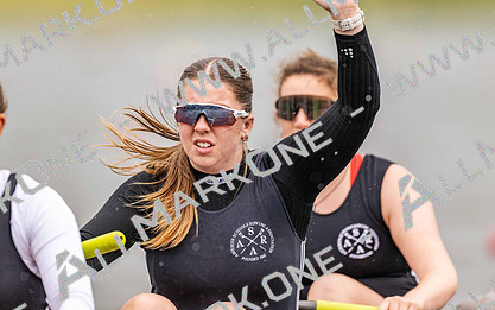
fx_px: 11471
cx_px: 297
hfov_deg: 2.5
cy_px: 118
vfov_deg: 1.5
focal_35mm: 850
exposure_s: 1/2500
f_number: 4
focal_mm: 600
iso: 1100
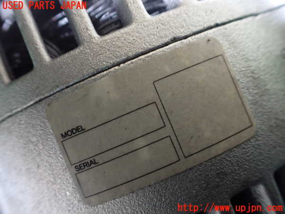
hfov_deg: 60.0
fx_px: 247
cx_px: 142
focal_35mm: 30
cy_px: 107
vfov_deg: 46.8
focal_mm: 5.4
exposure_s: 1/30
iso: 800
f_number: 2.3
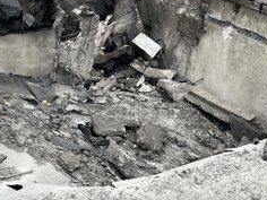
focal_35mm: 44
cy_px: 71
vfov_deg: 32.7
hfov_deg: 41.2
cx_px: 54
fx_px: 339
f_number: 1.6
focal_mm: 4.2
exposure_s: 1/208
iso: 32
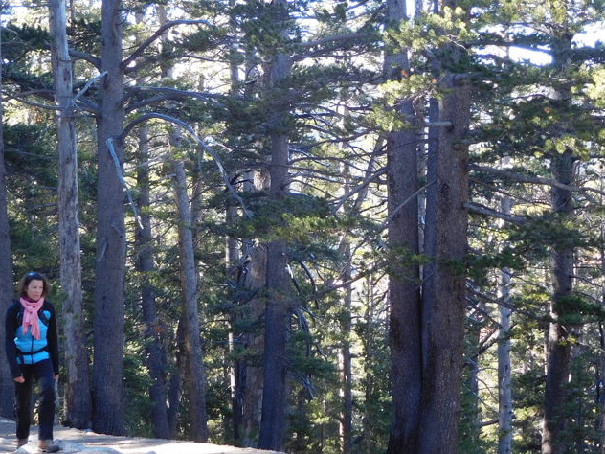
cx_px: 269
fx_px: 1328
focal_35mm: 76
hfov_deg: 25.6
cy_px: 138
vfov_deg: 19.3
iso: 125
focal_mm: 8
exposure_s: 1/50
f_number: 4
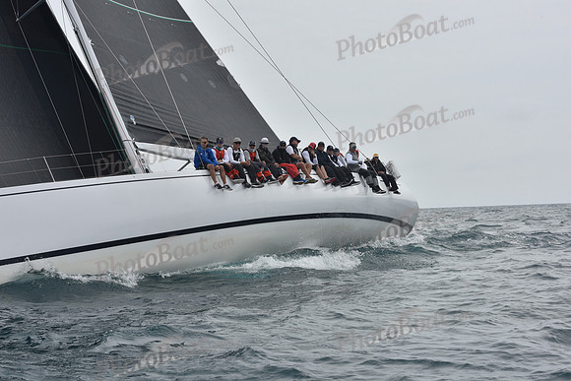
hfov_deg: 28.8
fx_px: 1110
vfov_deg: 19.5
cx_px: 286
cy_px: 190
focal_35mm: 70
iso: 250
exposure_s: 1/800
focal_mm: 70
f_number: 11
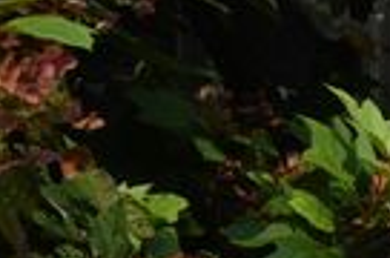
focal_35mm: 204
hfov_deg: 9.6
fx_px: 2205
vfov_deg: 6.6
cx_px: 728
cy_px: 434
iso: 160
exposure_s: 1/320
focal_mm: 36
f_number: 8
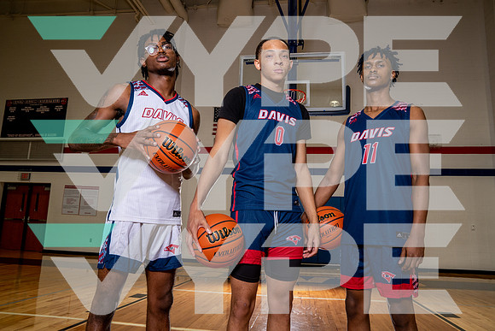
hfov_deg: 69.4
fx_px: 358
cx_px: 248
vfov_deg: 49.6
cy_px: 166
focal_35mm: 26
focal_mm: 26
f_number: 9
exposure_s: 1/200
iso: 800
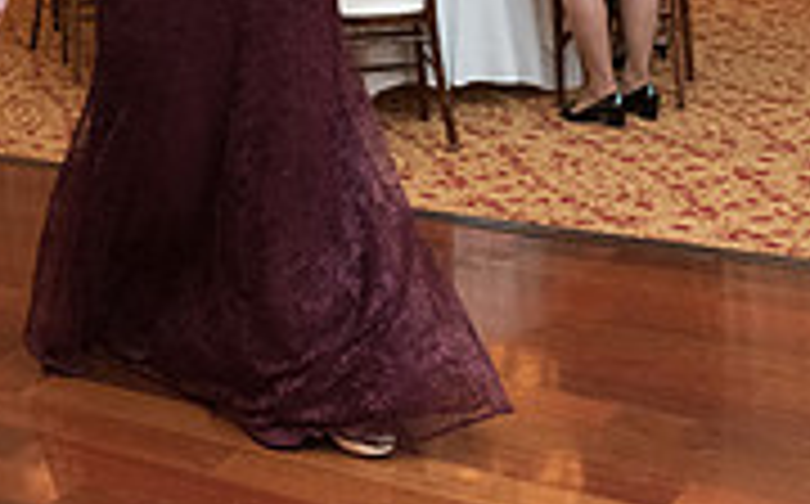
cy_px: -178
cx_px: -27
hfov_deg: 24.8
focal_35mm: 79
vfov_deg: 15.5
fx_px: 1742
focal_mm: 24
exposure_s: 1/125
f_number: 2.8
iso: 3200
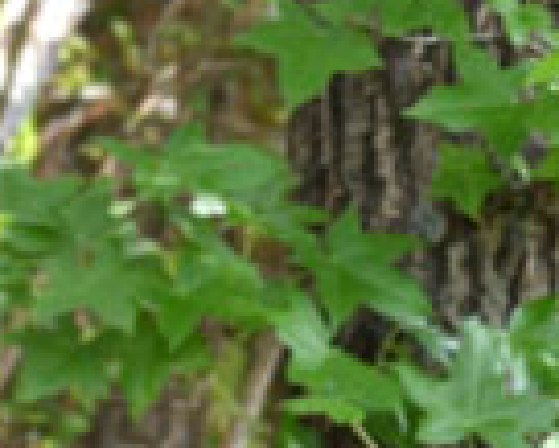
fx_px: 12959
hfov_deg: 2.5
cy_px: 238
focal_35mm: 783
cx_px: 1122
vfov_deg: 2.0
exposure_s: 1/400
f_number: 5
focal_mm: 95
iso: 1000
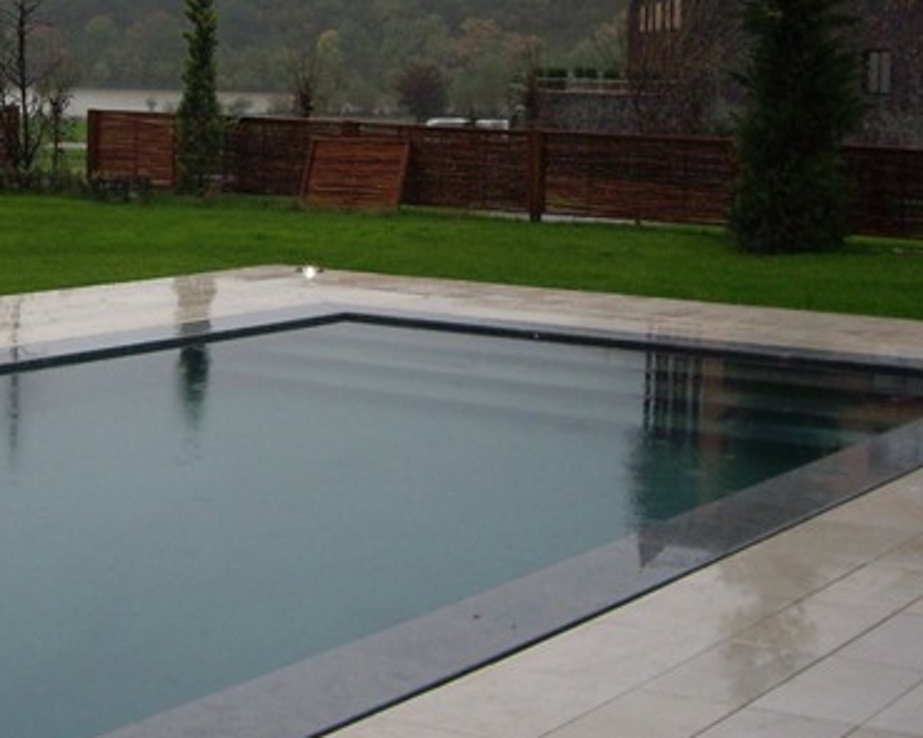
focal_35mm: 85
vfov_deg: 17.8
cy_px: 68
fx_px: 2321
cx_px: 234
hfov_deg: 22.3
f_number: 2.7
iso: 100
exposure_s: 1/160
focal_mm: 6.2
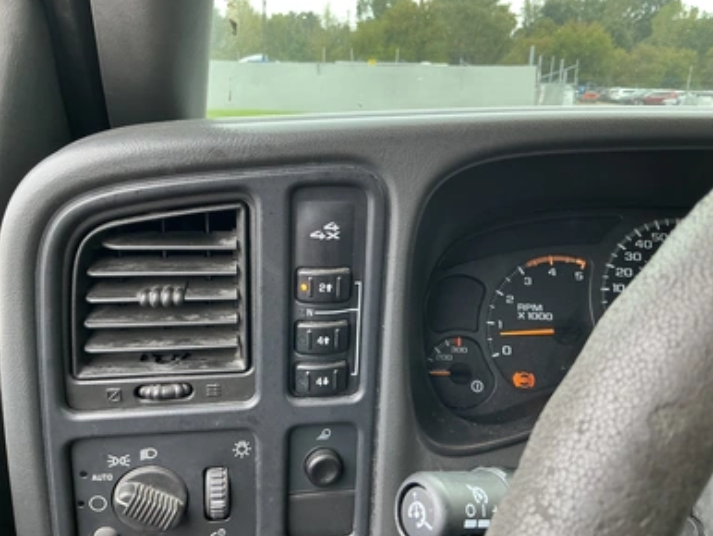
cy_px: 264
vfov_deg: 48.3
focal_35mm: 29
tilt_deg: -16.9
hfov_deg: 61.6
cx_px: 364
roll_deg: -2.0
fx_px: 598
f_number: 1.8
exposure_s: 1/116
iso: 64
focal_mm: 3
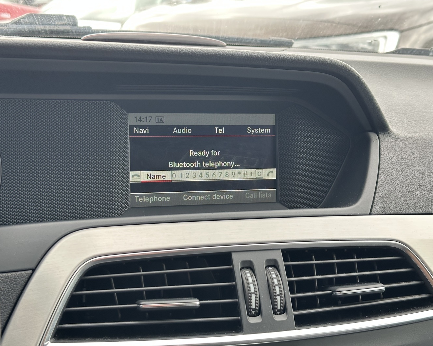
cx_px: 208
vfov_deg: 29.7
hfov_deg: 36.7
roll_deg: -2.0
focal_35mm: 51
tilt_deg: -13.0
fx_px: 653
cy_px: 172
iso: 80
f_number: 1.78
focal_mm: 6.86
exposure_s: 1/136
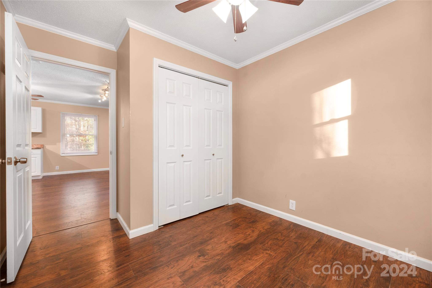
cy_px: 144
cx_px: 216
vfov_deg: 81.3
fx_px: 168
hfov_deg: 104.2
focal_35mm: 14
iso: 320
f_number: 6.3
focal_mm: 14
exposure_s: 1/10
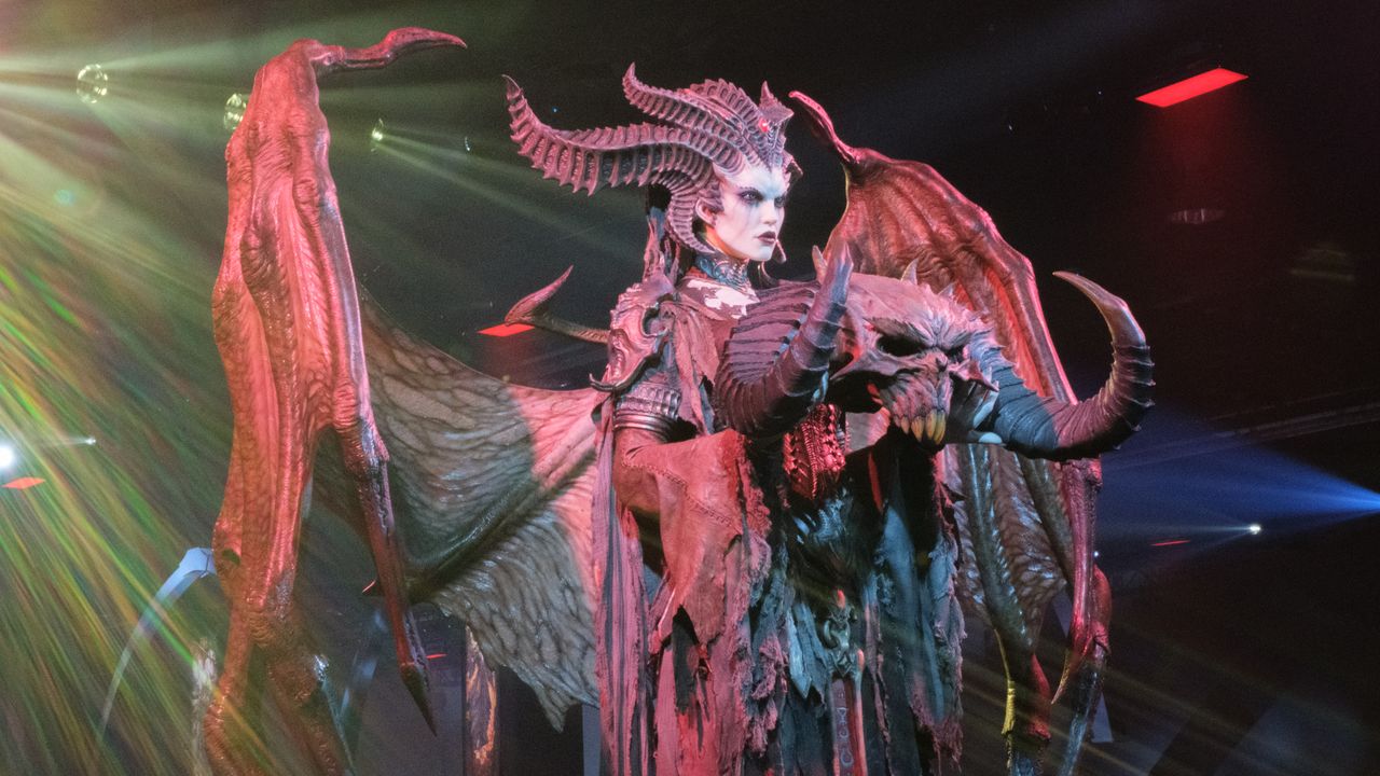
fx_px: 2245
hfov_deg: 34.2
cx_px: 689
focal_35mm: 61
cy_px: 471
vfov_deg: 19.6
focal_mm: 34.2
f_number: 22
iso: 12800
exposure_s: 1/8
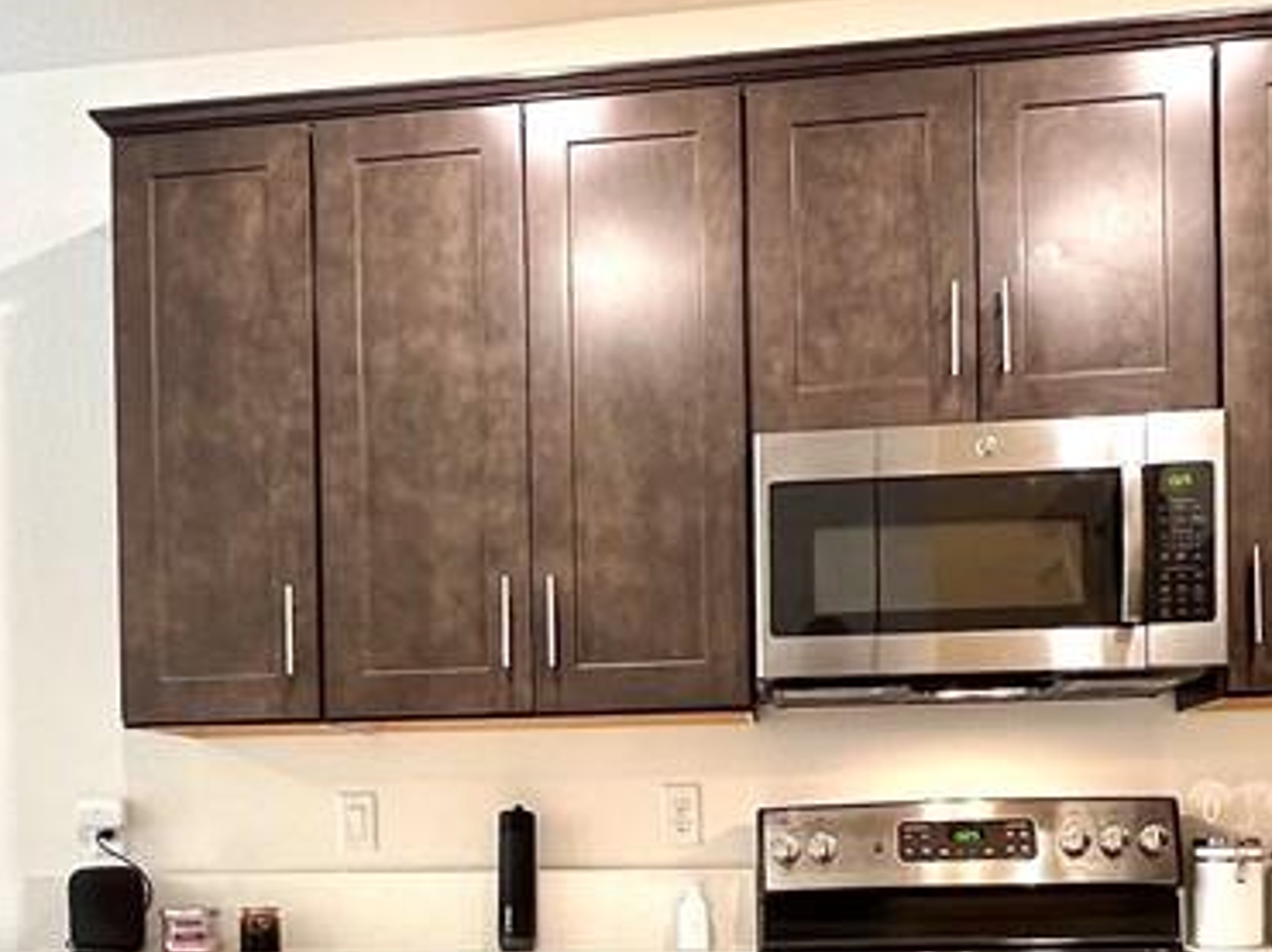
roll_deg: +1.4
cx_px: 622
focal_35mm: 36
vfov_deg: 37.3
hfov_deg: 51.4
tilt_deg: +0.1
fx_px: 1322
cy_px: 842
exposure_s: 1/60
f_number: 1.8
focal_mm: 1.57
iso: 250
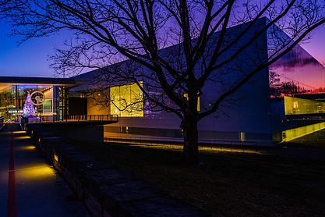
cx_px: 134
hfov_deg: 75.5
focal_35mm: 23
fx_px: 208
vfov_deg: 55.1
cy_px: 104
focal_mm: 10
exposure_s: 8.5
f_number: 8
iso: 160
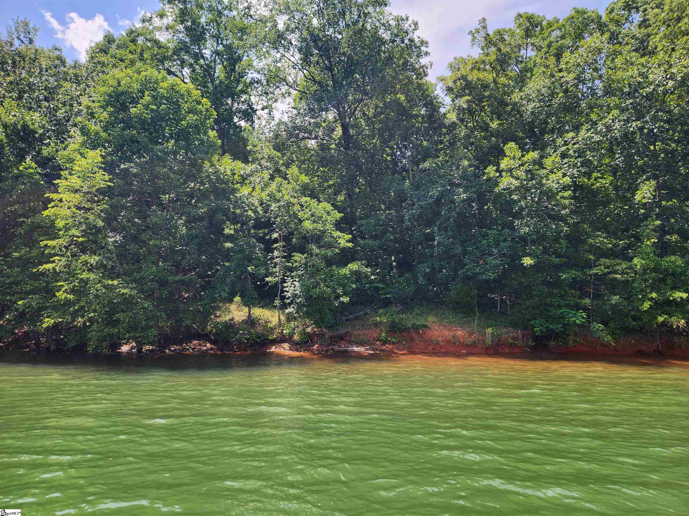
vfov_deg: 58.9
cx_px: 344
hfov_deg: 73.9
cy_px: 258
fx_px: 458
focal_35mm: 23
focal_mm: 5.4
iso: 20
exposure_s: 1/816
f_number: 1.8
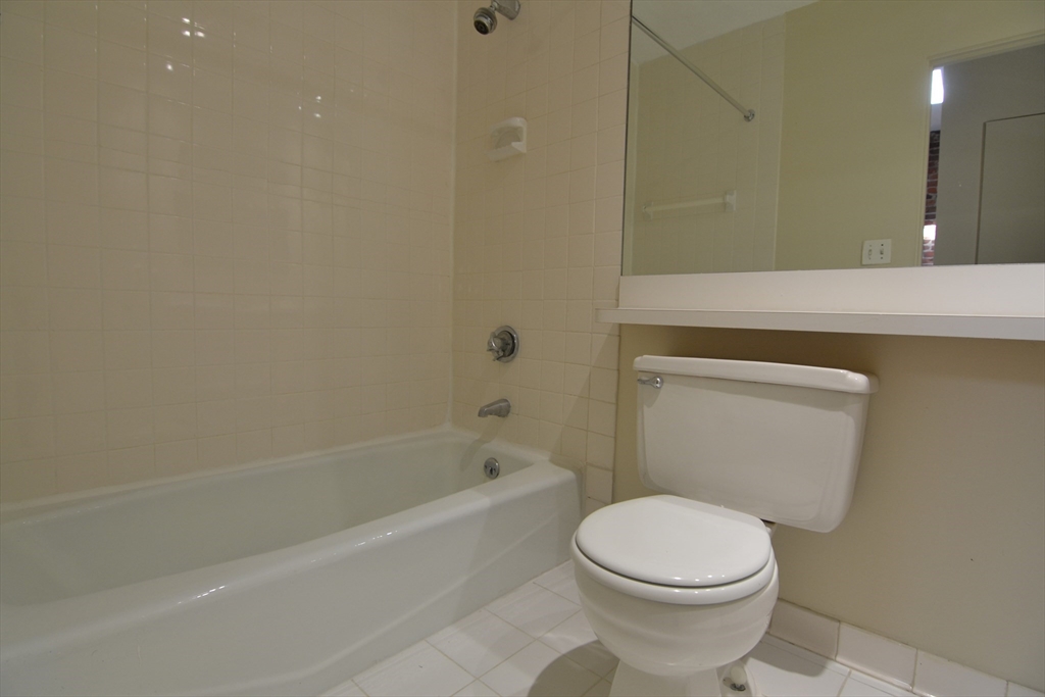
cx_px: 522
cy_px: 348
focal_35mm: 16
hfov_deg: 95.0
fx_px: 479
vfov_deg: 72.1
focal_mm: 11
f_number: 4
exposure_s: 1/60
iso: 400
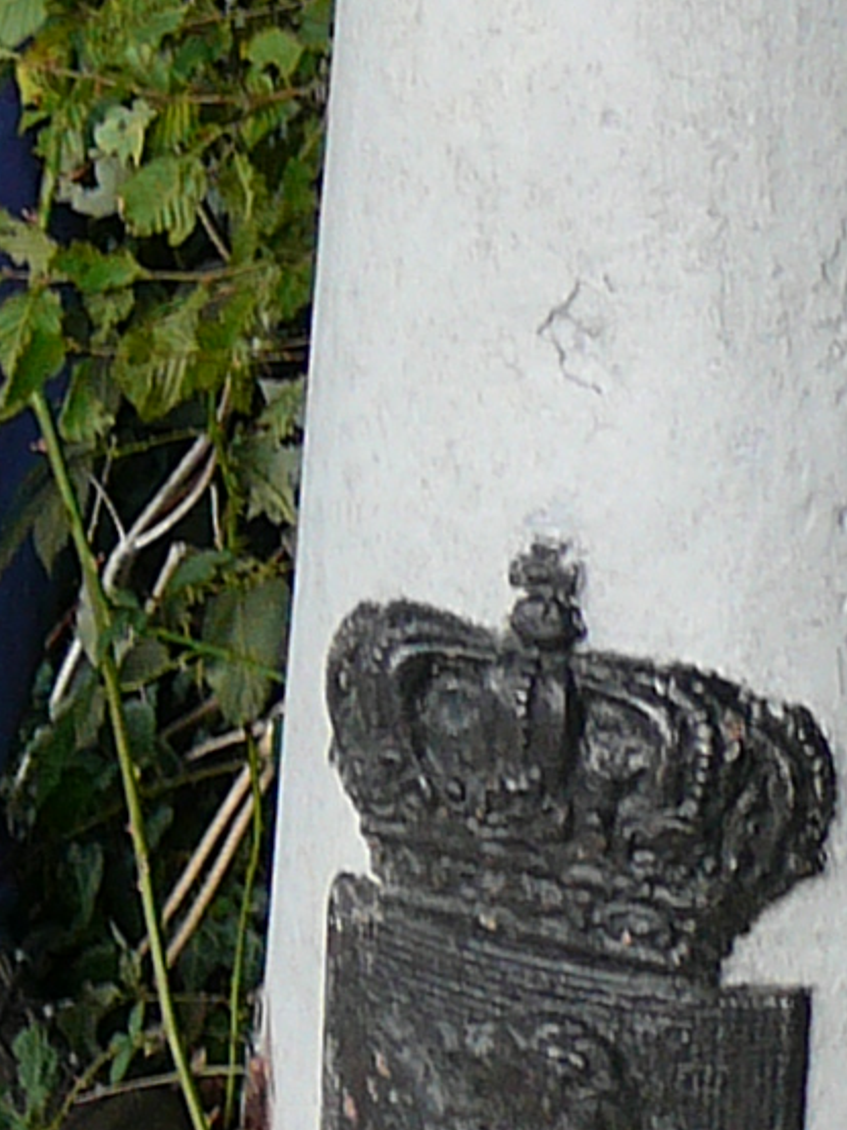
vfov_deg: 9.5
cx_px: 671
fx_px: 6791
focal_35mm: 208
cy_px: 251
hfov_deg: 7.1
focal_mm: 6.7
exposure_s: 1/60
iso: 80
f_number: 3.2
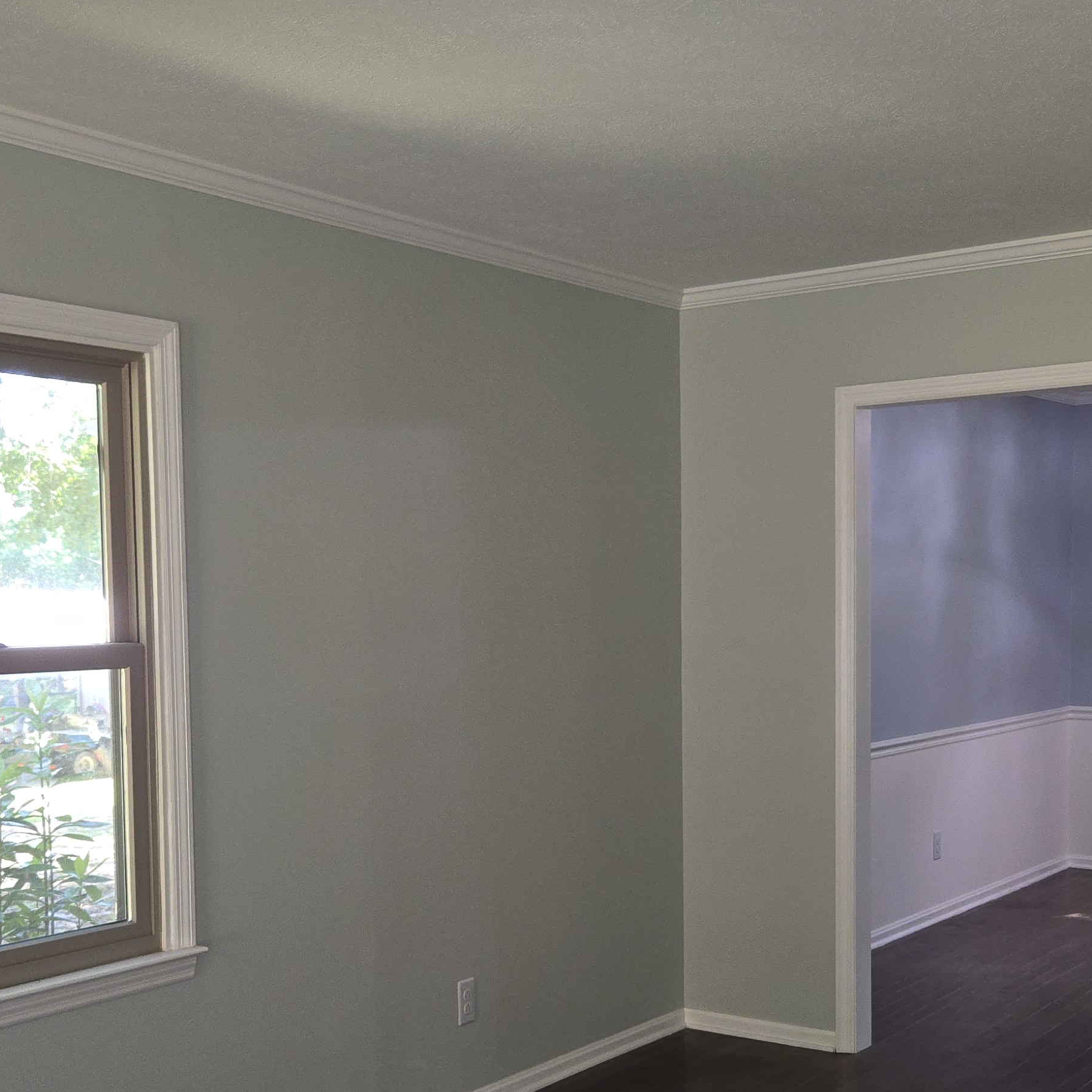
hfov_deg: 37.6
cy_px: 738
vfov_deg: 37.1
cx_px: 548
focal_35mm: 45
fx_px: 1606
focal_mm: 5.4
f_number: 1.8
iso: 100
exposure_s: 1/30
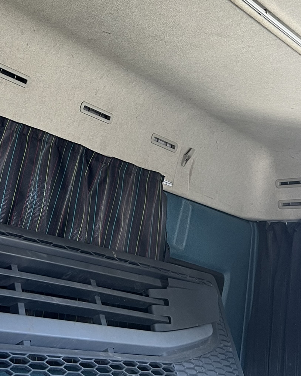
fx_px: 568
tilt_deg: +22.4
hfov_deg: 29.4
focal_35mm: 51
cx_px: 95
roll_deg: -6.3
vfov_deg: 35.6
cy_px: 83
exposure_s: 1/97
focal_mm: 5.7
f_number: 1.5
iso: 125
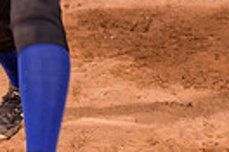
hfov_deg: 8.6
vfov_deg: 5.6
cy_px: -190
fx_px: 1514
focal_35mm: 238
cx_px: 26
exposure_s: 1/80
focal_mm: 70
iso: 400
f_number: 5
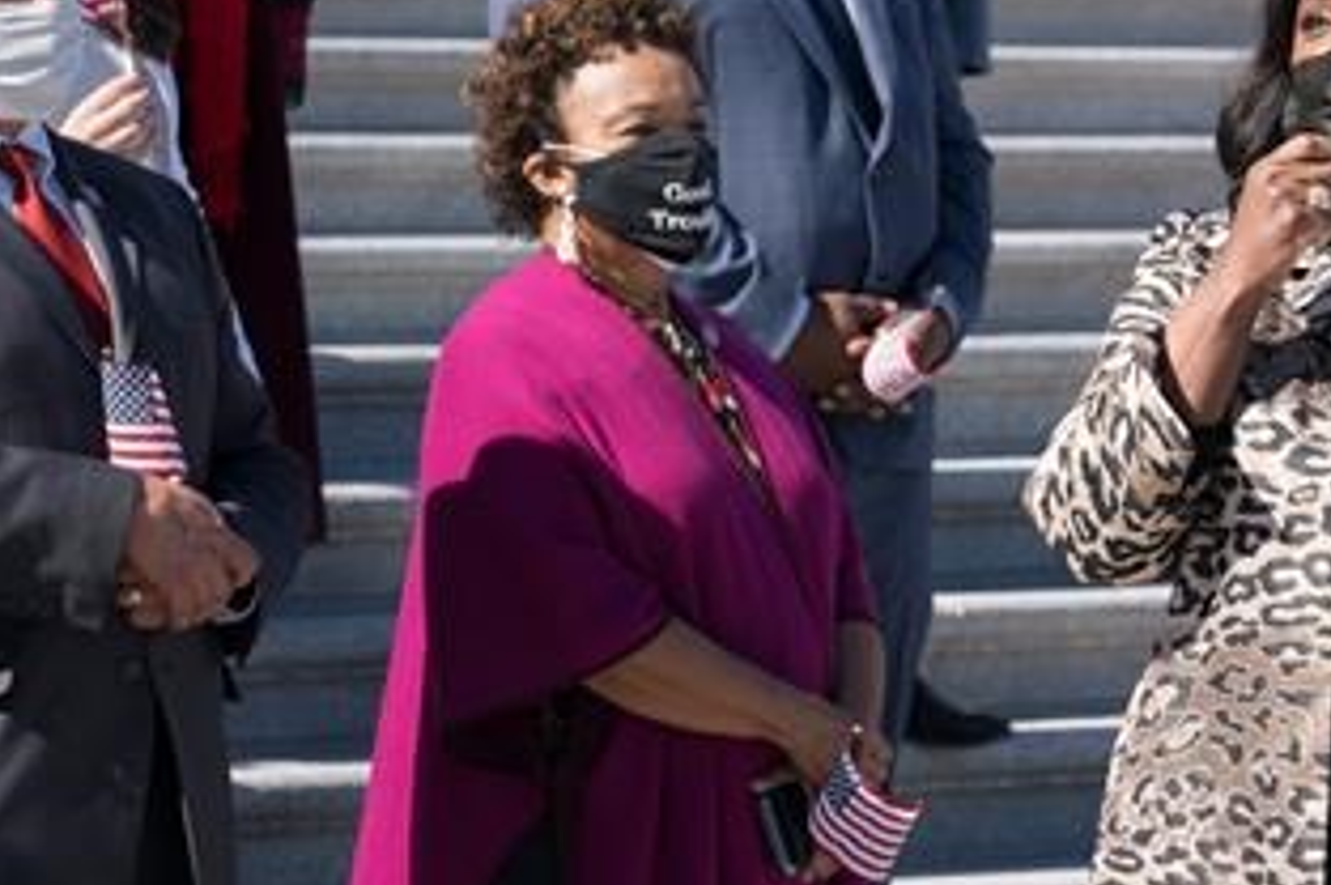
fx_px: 11966
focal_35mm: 324
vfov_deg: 4.2
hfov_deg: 6.3
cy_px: 415
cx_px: 1293
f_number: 8
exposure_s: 1/1600
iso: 1000
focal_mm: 156
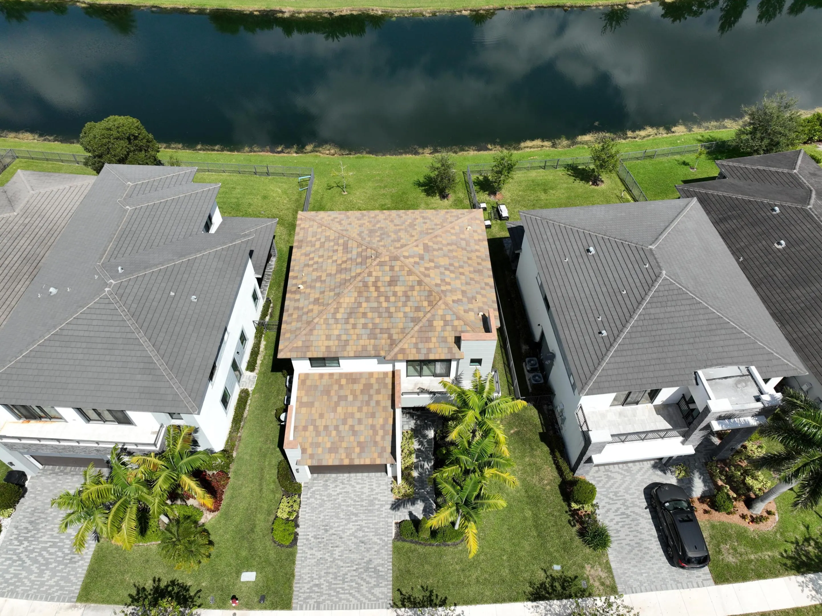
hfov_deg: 71.6
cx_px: 411
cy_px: 308
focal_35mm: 24
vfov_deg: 56.8
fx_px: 570
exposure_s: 1/2500
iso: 120
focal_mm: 12.29
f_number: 2.8
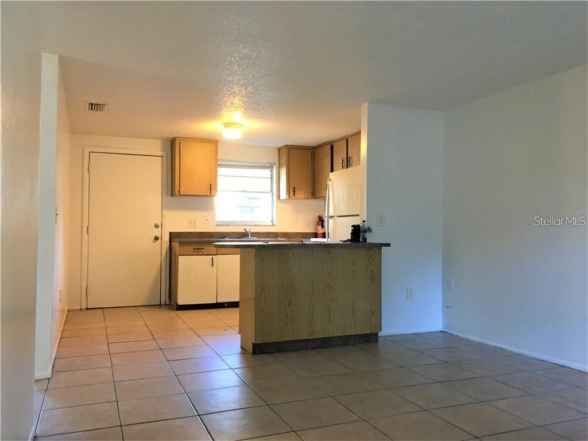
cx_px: 294
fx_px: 493
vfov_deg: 48.2
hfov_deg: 61.7
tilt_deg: +2.7
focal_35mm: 29
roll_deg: +0.5
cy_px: 220
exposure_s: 1/30
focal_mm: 4.15
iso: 160
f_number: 2.2
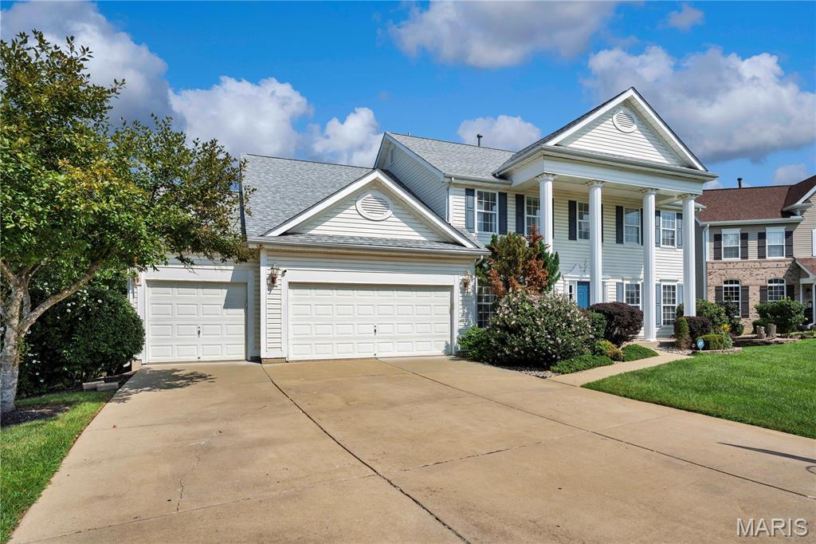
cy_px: 272
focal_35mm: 19
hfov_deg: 88.1
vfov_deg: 65.6
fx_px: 421
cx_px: 408
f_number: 8
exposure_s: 1/2500
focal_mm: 18.6
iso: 500
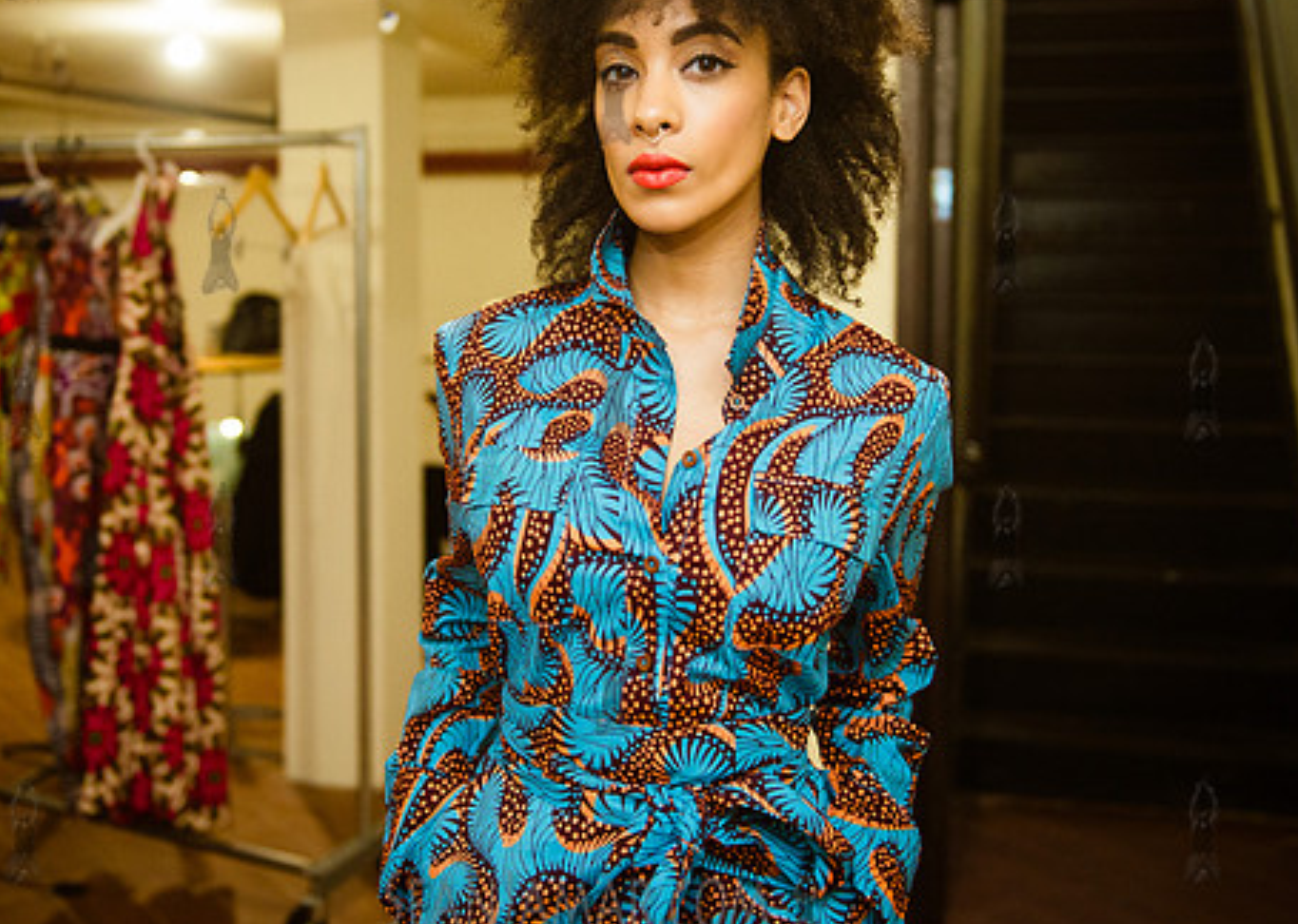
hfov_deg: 40.2
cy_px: 386
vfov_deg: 29.3
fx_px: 1768
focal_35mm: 48
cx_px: 554
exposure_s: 1/200
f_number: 2.8
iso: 2500
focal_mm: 36
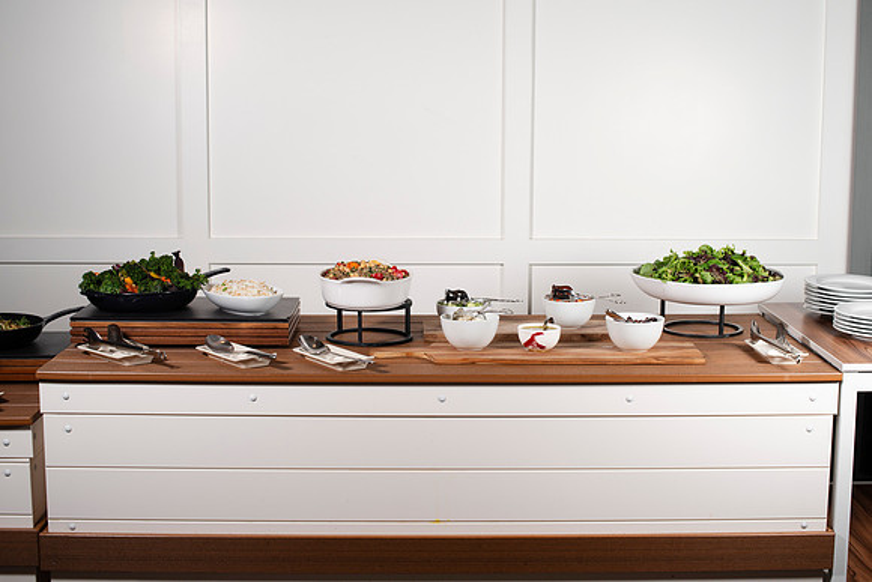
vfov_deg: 25.4
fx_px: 1289
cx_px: 463
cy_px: 274
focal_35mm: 53
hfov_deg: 37.4
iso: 200
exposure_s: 1/200
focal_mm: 50
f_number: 6.3
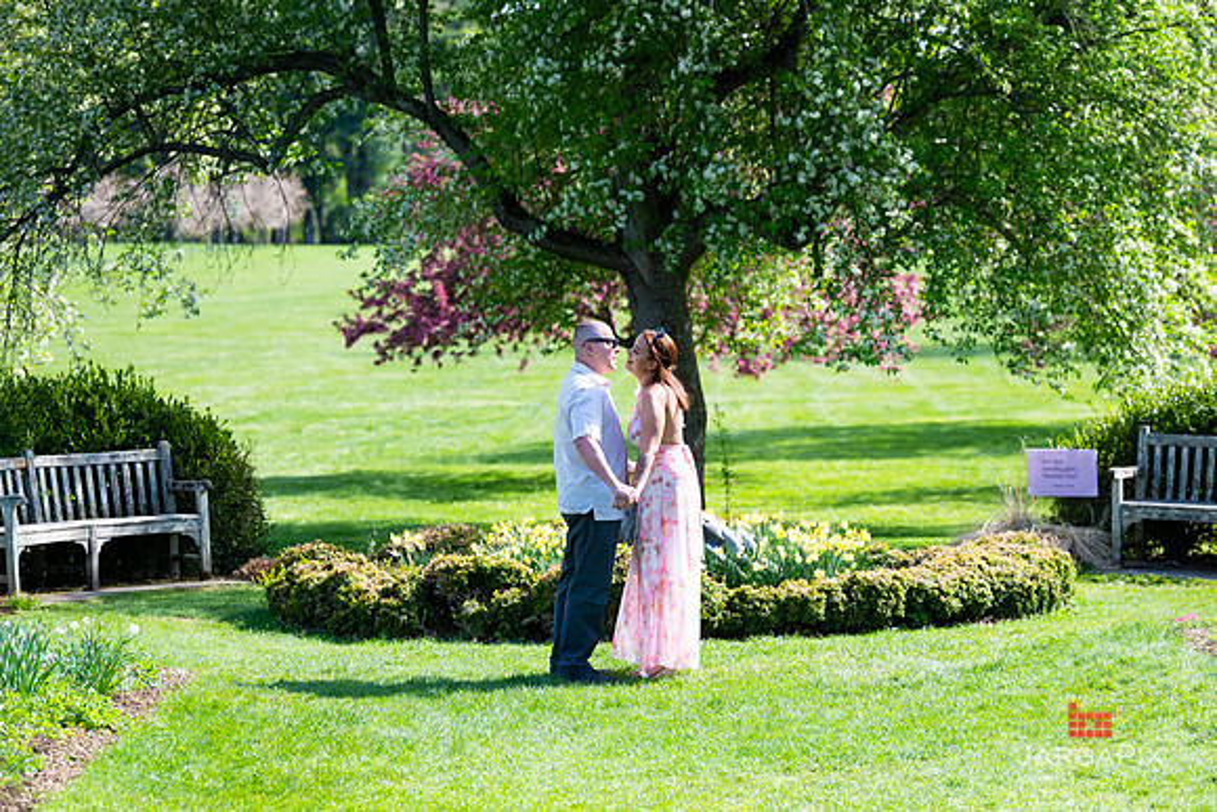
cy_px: 359
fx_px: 4091
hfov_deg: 16.9
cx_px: 651
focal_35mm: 121
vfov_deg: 11.3
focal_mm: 88
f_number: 3.2
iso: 200
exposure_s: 1/2000
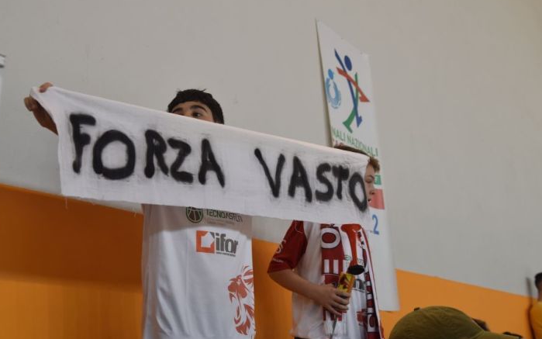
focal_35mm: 49
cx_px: 273
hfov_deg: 41.1
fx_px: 724
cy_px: 189
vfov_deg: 26.3
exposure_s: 1/125
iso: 320
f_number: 3.5
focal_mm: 28
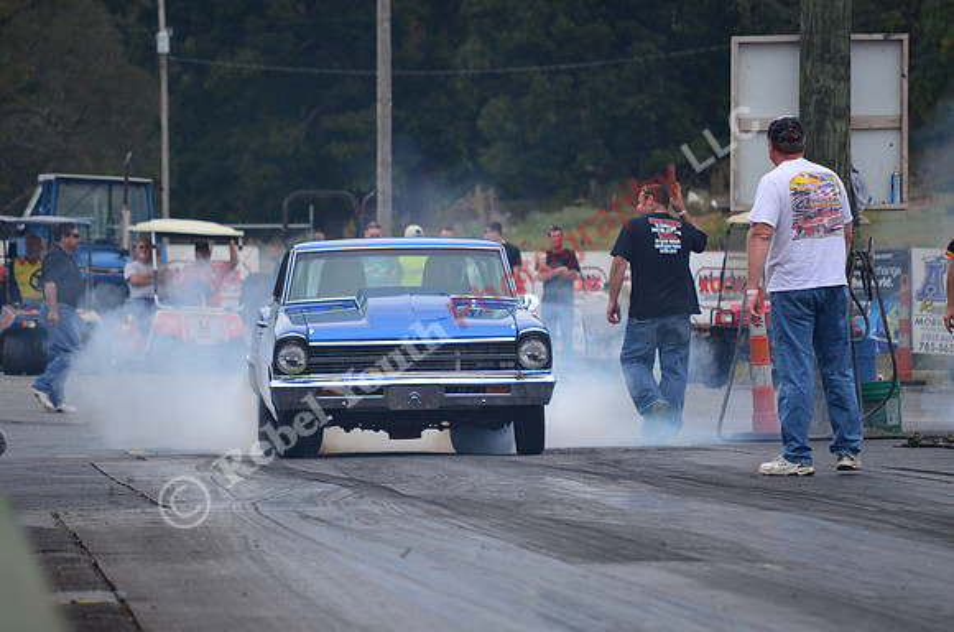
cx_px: 477
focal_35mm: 300
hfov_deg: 6.9
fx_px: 7933
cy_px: 316
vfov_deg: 4.6
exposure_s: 1/2500
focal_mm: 200
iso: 1000
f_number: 6.3
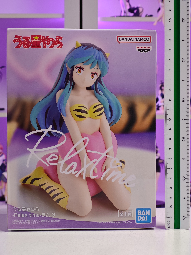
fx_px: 589
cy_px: 128
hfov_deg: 18.4
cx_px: 96
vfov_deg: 24.4
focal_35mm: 80
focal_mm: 7.48
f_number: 2.4
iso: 400
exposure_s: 1/19.2
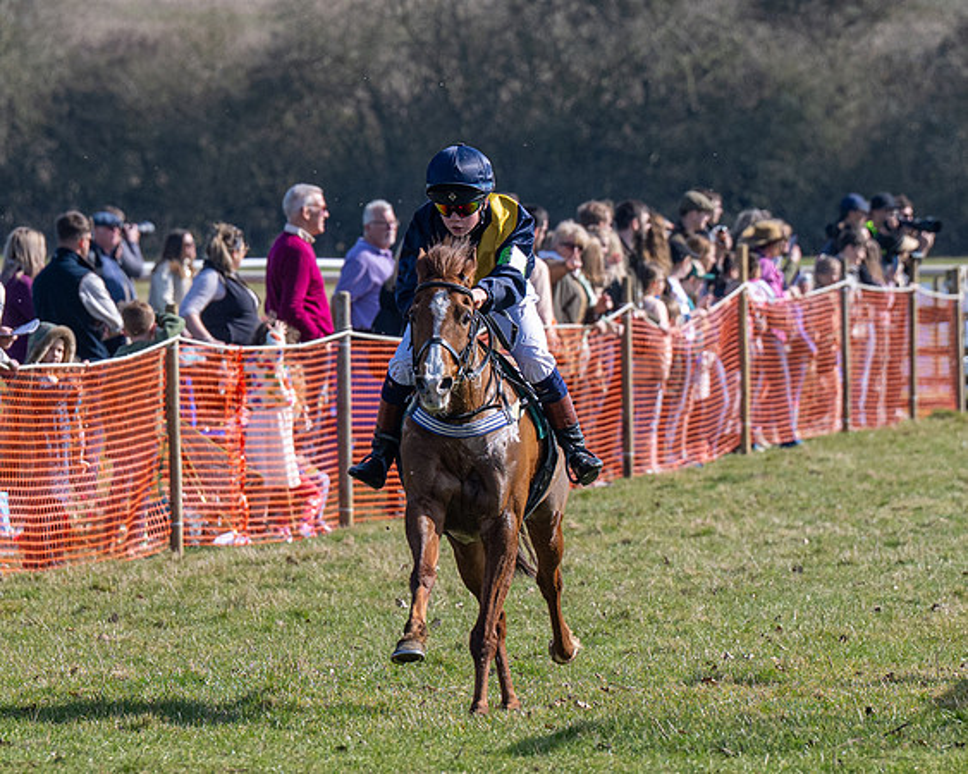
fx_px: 15650
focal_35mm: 546
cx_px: 382
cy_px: 324
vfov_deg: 2.8
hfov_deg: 3.5
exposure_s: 1/1250
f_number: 5
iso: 200
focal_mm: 180
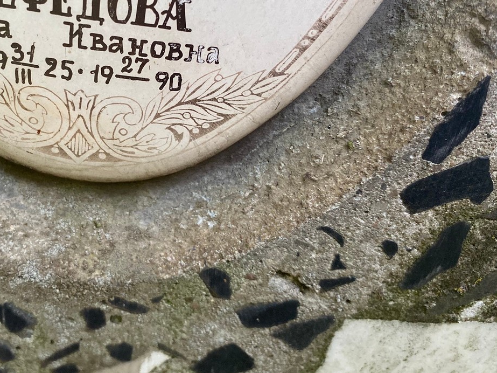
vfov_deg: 36.4
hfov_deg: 46.6
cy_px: 119
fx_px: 560
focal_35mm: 39
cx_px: 139
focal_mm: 4.25
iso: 100
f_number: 1.8
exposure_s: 1/121
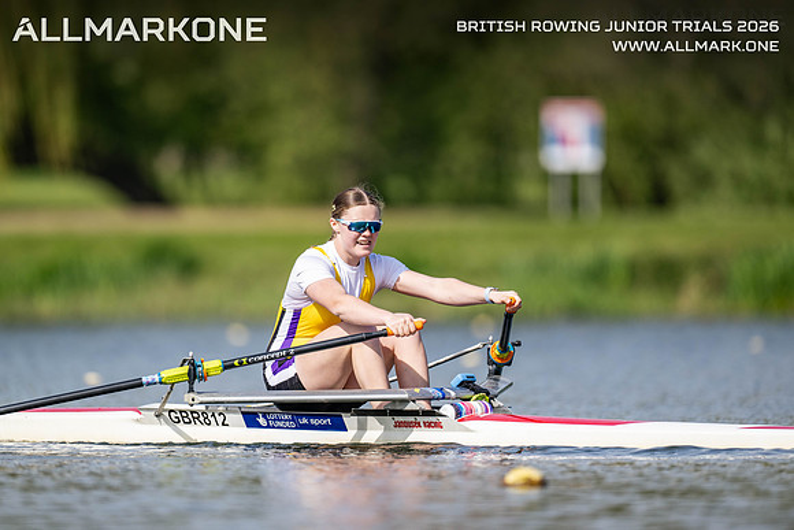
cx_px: 397
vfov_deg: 2.3
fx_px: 13236
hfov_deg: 3.4
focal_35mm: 600
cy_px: 265
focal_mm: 600
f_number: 4
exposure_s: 1/2500
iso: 280
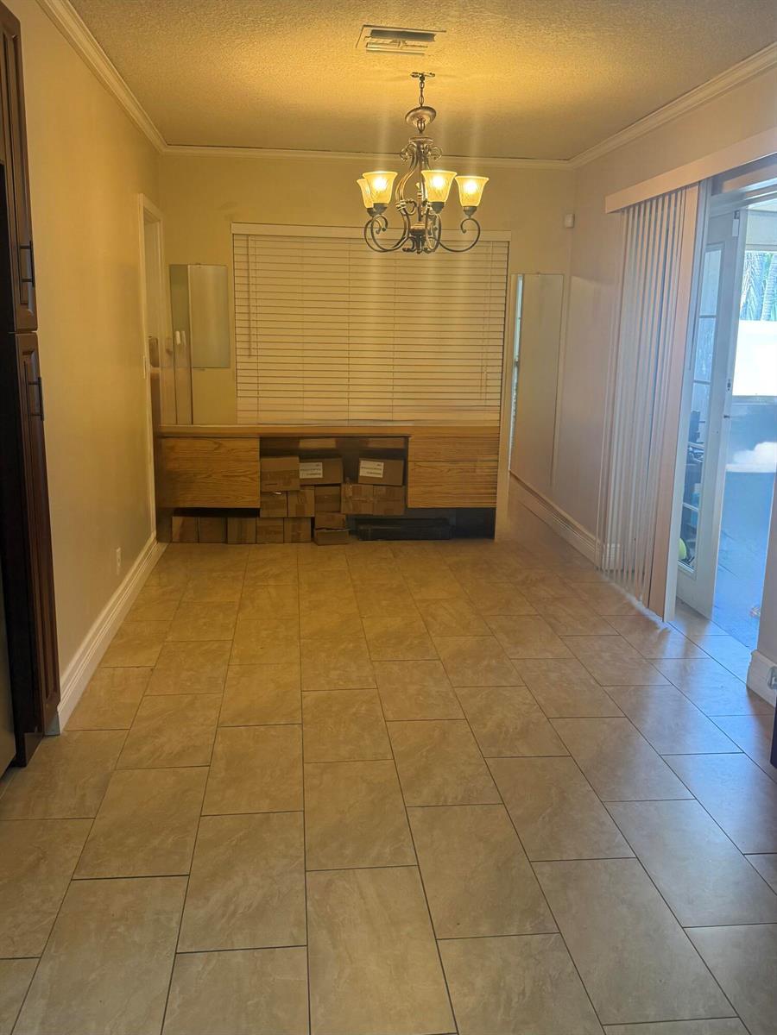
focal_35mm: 24
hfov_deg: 56.8
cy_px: 518
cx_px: 388
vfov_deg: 71.6
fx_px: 718
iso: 250
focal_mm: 6.76
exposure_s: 1/120
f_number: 1.78
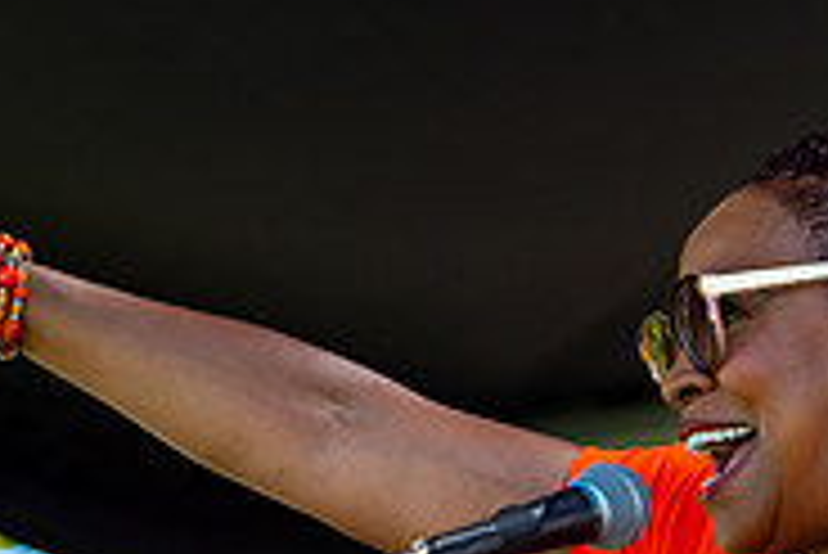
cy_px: 511
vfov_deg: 6.2
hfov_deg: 9.3
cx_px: 652
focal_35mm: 221
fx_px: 5087
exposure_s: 1/2500
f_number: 2.8
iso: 160
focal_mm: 70
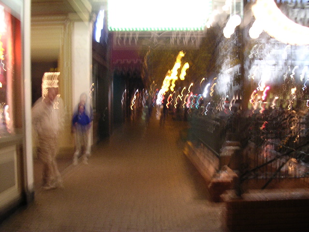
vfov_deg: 37.7
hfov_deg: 49.0
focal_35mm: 38
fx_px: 339
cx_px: 154
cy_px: 116
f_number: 2.8
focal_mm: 5.8
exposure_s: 1/3.4
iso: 227
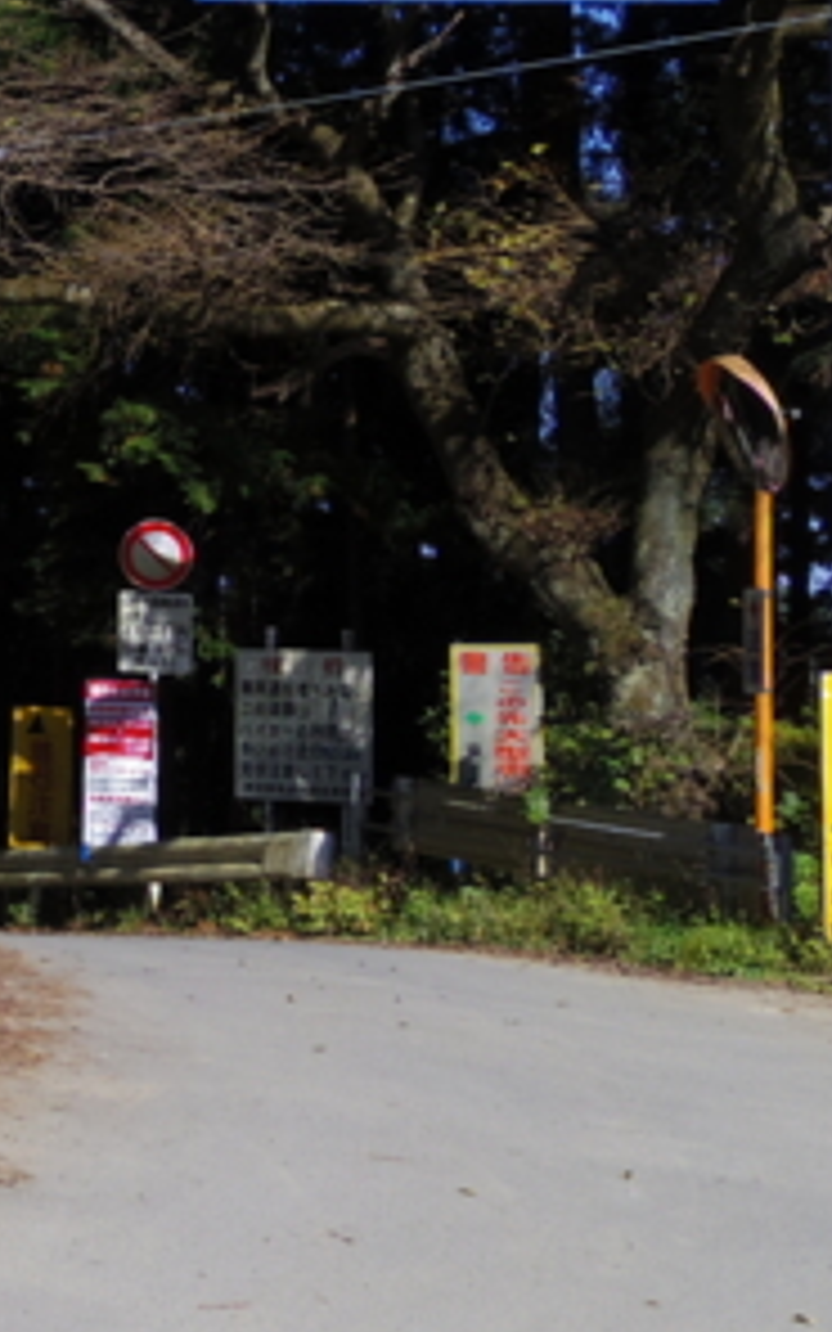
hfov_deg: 15.8
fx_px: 2394
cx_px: -801
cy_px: 423
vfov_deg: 30.8
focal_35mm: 66
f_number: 4
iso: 100
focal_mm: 5
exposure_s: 1/640
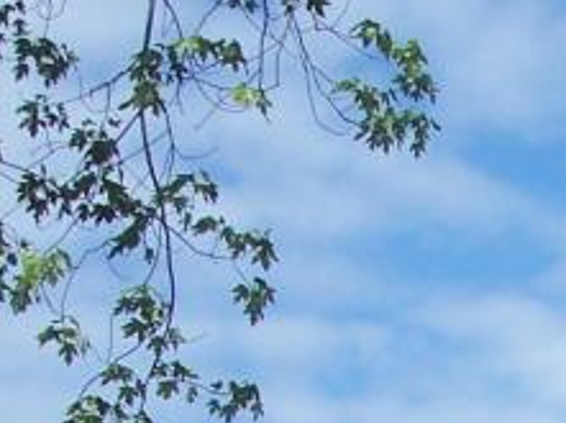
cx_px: 1104
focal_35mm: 181
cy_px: 941
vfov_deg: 7.7
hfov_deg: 10.2
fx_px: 2955
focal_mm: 8
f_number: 4
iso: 100
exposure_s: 1/750
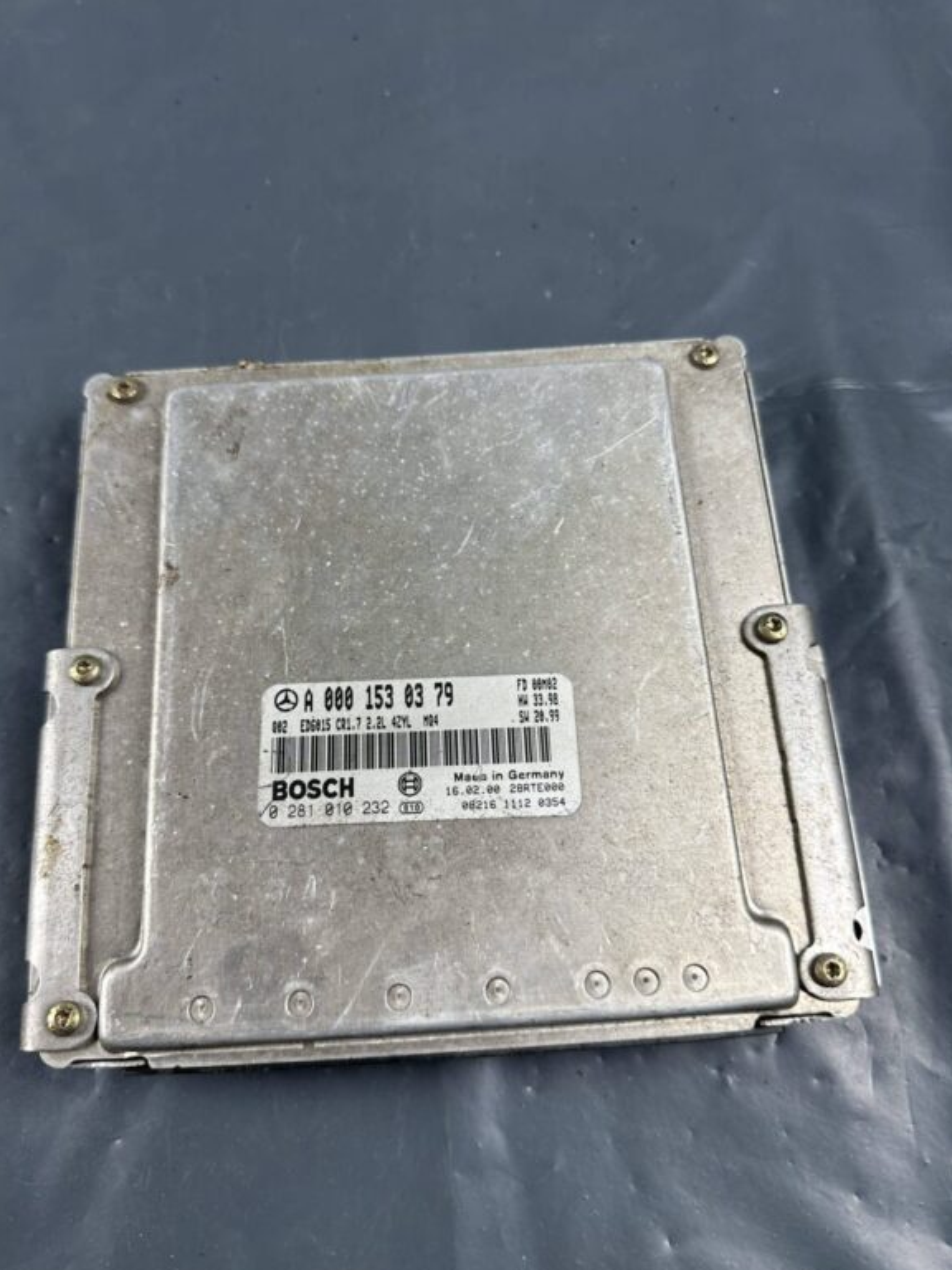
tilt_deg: -69.0
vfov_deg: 69.4
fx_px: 917
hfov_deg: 54.9
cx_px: 463
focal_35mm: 25
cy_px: 633
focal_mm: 6.86
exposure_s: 1/100
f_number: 1.78
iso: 100
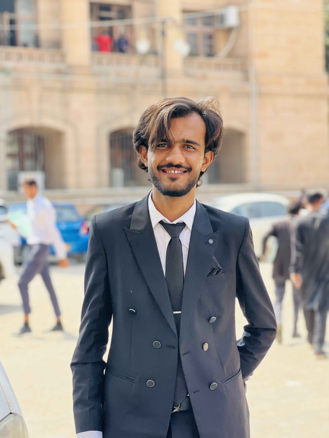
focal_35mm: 77
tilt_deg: -1.5
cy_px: 219
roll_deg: +1.4
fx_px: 976
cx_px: 164
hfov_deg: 19.1
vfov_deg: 25.3
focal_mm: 9
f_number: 2.8
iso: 40
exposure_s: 1/161
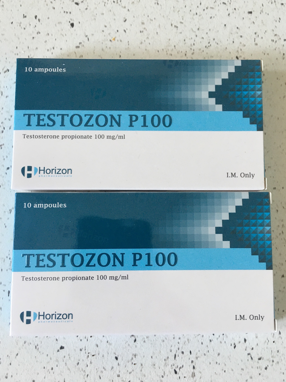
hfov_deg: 46.8
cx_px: 145
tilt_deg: -84.1
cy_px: 186
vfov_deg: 60.0
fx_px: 330
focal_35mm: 30
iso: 50
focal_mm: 4.15
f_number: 2.2
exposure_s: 1/17
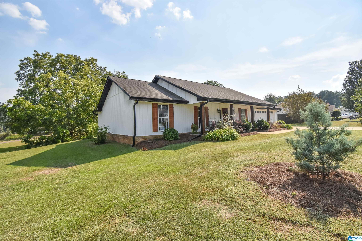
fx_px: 151
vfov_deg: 77.3
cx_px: 181
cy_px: 120
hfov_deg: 100.4
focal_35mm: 15
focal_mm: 10
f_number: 7.1
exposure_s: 1/2000
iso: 400
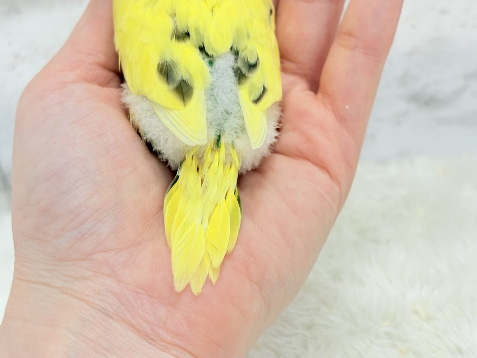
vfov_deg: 28.0
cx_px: 238
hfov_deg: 36.8
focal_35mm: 52
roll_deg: +10.2
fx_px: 717
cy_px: 179
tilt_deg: -25.9
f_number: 1.6
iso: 80
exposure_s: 1/100
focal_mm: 5.96
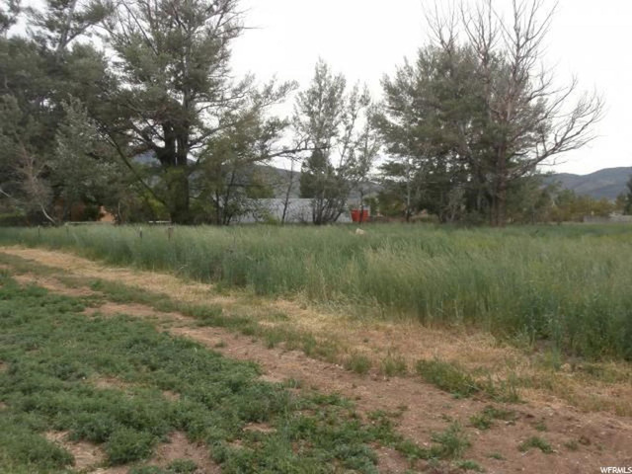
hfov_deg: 49.0
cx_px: 316
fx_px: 694
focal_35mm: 38
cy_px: 237
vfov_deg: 37.7
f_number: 3.9
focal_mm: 6.67
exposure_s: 1/500
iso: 100
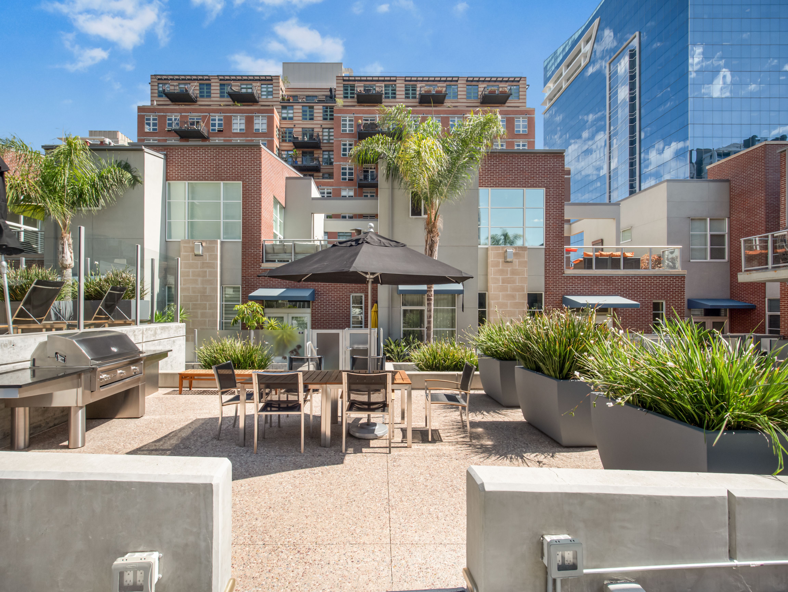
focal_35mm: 14
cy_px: 296
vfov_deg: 85.7
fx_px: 319
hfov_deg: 102.0
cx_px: 394
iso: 200
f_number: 5
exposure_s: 1/640
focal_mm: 7
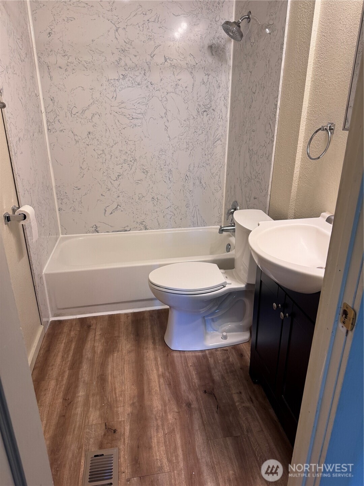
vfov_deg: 71.6
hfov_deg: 56.8
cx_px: 182
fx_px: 336
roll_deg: +0.3
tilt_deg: -20.0
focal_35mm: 24
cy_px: 243
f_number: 1.78
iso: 160
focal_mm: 6.76
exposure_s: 1/60
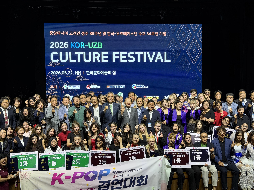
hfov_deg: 38.9
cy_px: 97
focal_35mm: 49
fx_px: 360
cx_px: 128
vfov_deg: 29.7
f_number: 1.78
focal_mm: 6.76
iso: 200
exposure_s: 1/50
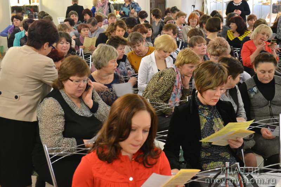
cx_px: 140
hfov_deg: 33.4
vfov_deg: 22.6
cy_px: 94
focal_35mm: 60
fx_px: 468
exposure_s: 1/30
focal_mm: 40
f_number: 5.3
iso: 3200
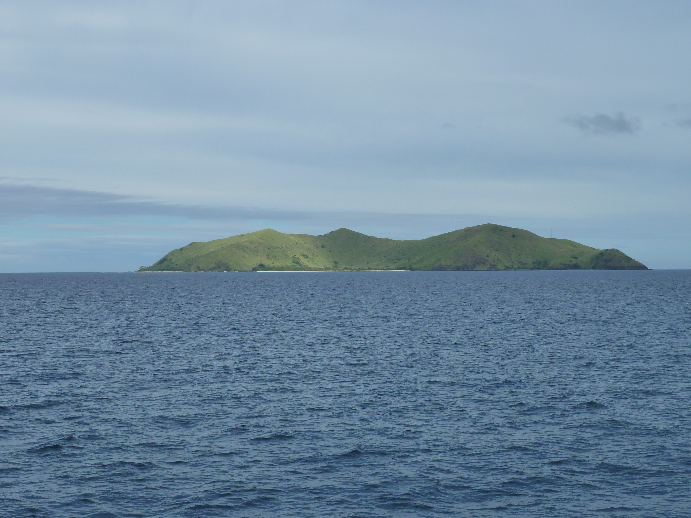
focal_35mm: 59
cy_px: 259
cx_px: 346
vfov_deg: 24.8
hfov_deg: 32.7
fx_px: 1178
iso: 125
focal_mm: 9.7
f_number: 5.6
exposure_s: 1/640
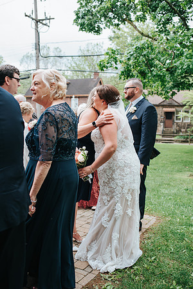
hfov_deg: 37.9
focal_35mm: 35
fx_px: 281
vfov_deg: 54.4
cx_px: 96
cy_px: 144
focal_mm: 35
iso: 320
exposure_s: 1/500
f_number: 3.2
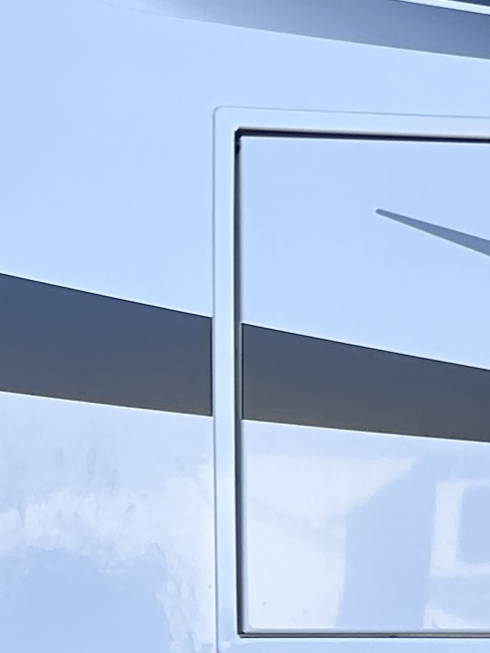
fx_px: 3021
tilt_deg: +1.8
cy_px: 496
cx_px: -35
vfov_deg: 12.3
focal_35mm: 160
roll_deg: +1.3
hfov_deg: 9.2
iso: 50
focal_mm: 5.7
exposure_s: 1/1029
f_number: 1.5
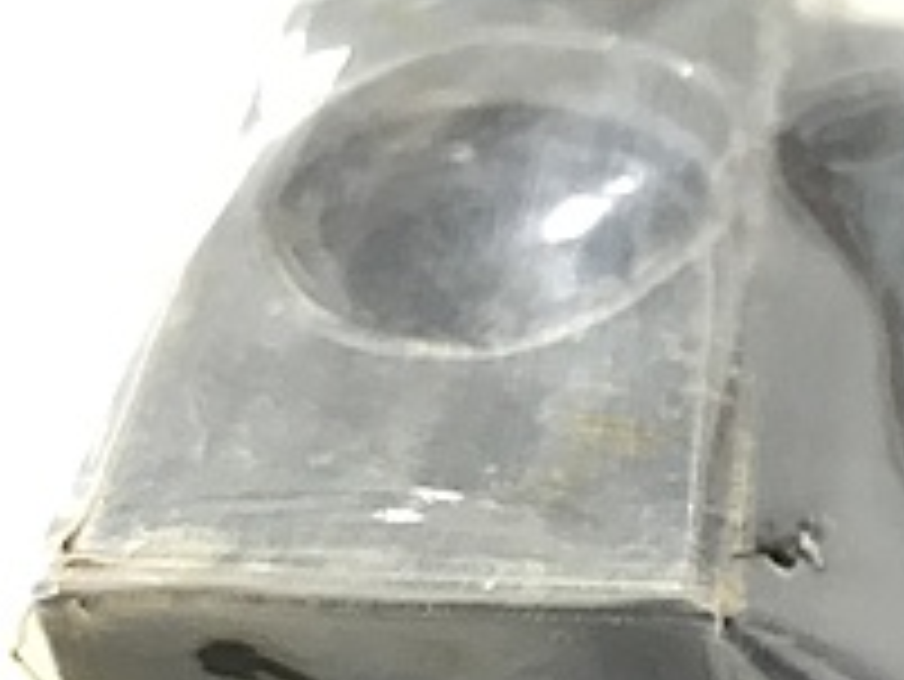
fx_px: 2326
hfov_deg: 20.1
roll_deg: -2.1
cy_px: 630
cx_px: 1187
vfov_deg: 16.4
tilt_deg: -43.7
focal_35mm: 89
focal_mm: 3.99
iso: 40
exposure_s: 1/15
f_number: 1.8
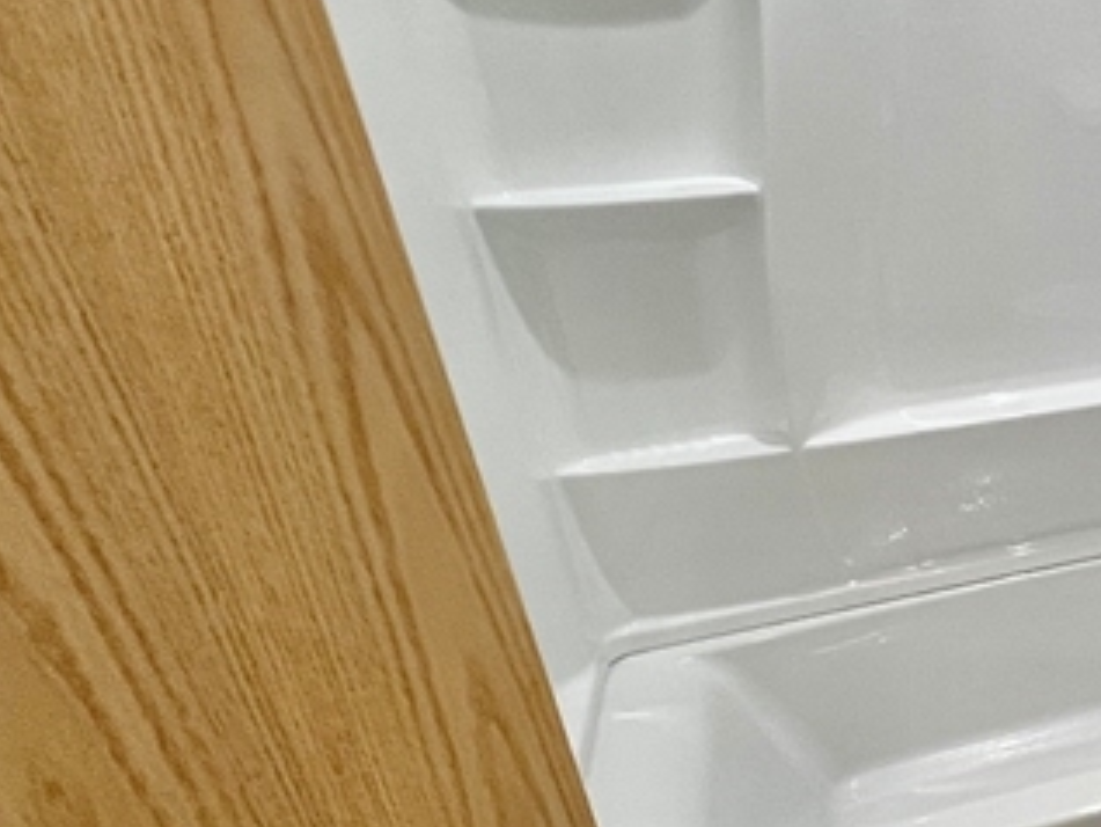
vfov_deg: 34.4
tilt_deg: -23.3
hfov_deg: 27.4
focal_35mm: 42
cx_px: 1712
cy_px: 441
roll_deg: -1.1
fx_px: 1336
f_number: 1.8
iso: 160
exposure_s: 1/120
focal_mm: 1.57
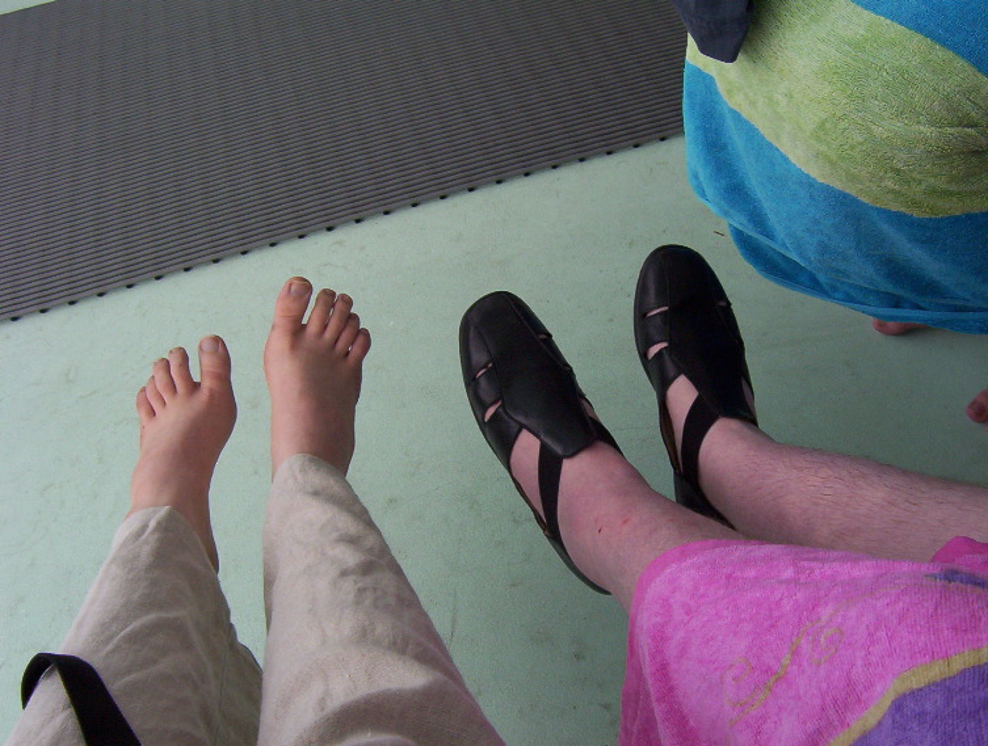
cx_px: 494
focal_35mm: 36
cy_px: 373
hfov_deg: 51.2
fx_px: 1030
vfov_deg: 39.8
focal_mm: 5.54
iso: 100
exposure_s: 1/974
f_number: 2.76
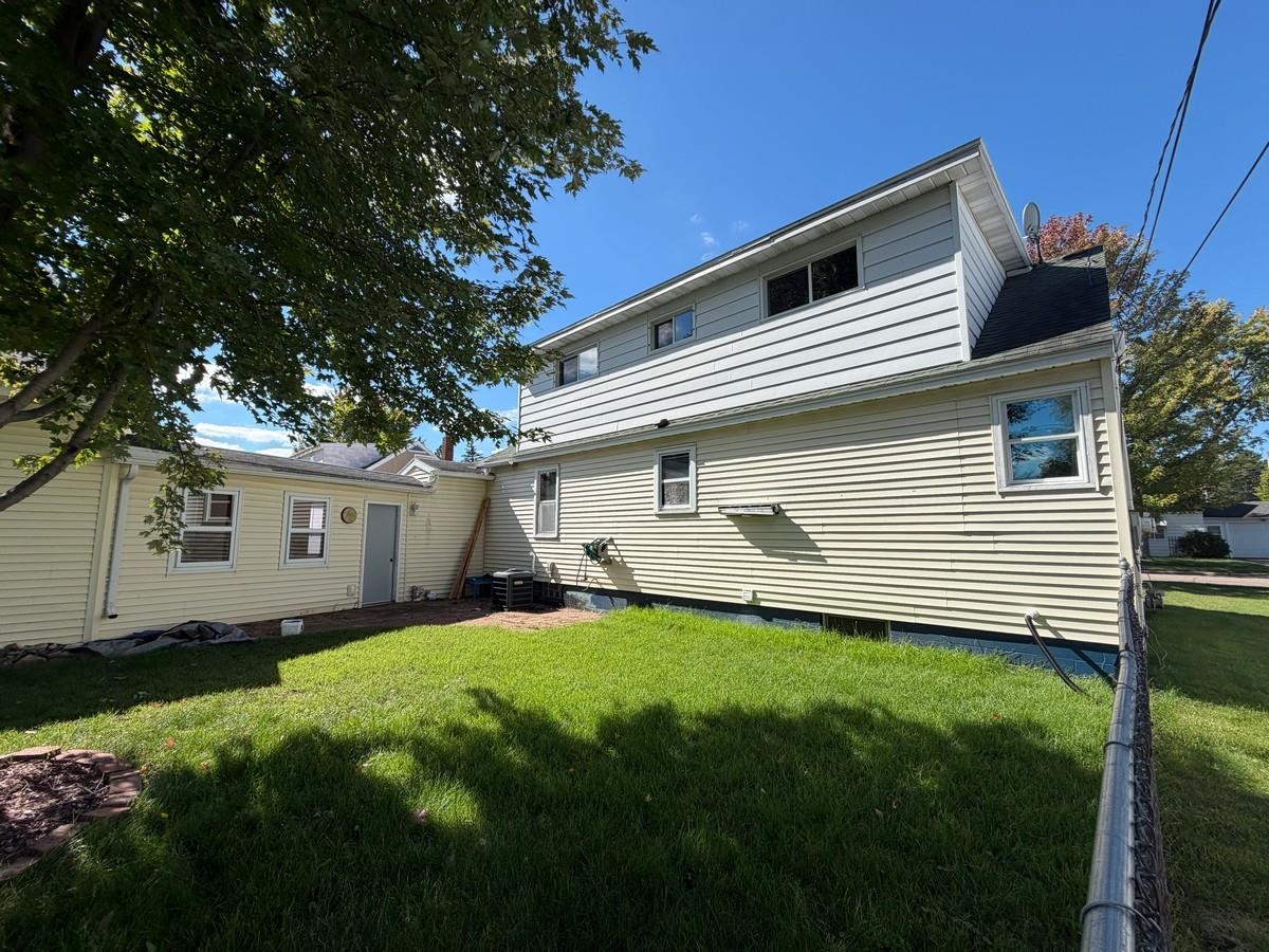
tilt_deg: +6.8
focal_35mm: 14
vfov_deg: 85.7
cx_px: 634
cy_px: 476
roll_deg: -0.1
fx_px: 513
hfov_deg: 102.1
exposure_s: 1/770
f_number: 2.2
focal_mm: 2.22
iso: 25
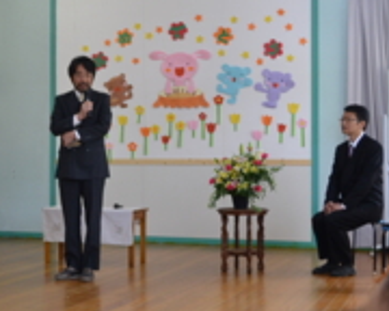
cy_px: 154
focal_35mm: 75
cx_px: 84
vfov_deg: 20.4
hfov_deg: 25.0
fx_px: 863
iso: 400
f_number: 4.5
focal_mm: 24
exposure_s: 1/80
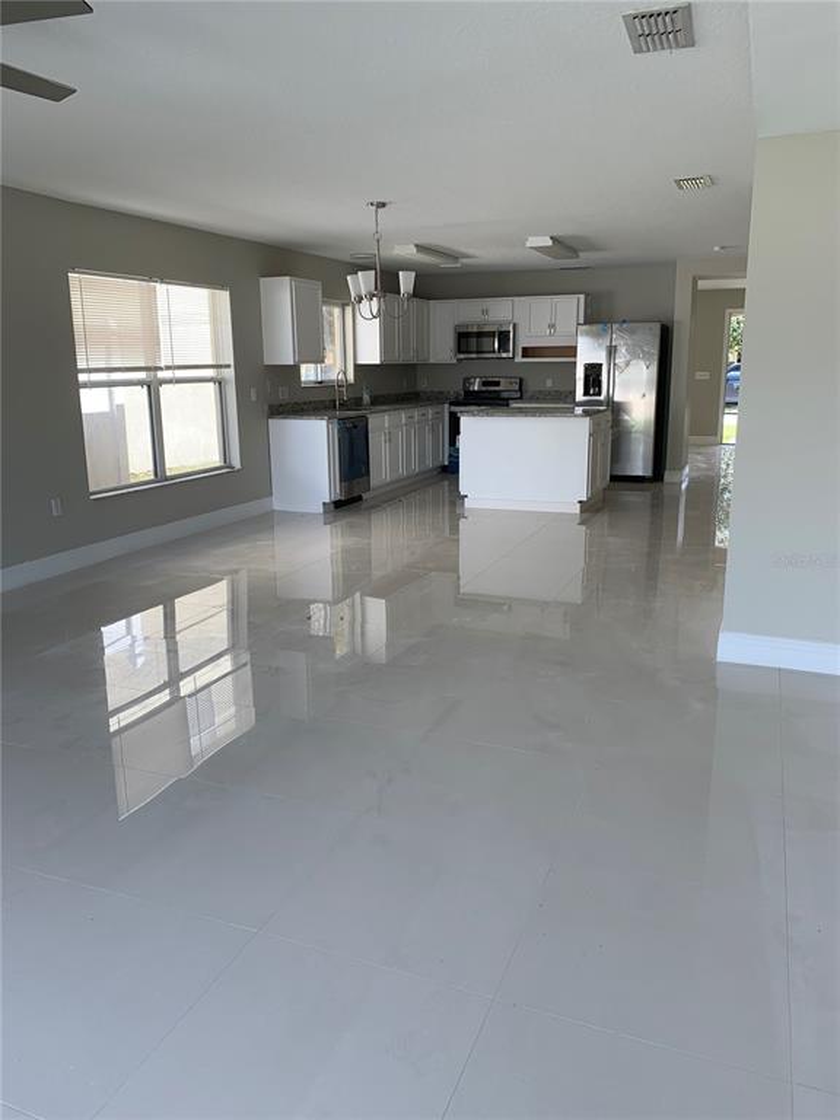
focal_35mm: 26
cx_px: 420
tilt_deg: -12.3
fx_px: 841
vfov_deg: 67.3
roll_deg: -0.8
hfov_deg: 53.1
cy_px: 560
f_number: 1.8
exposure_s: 1/143
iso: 25
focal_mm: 4.25
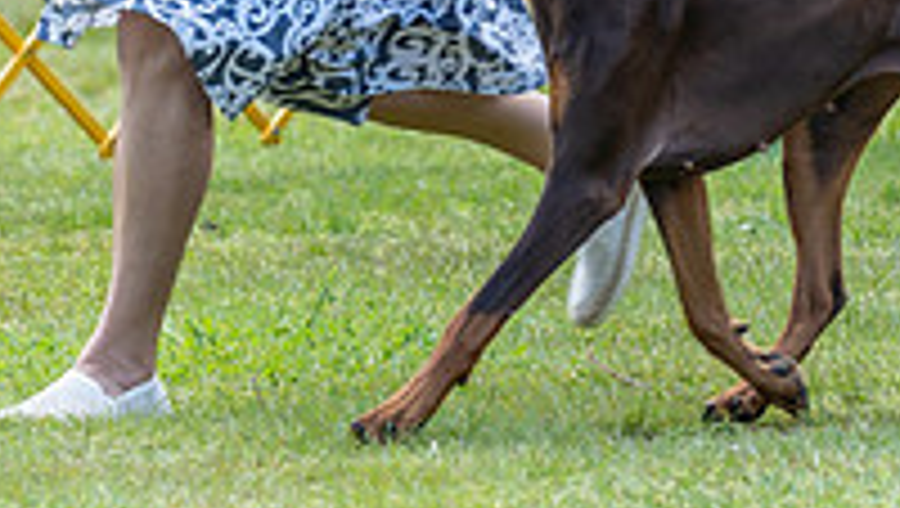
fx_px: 17129
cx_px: 625
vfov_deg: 1.7
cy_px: -153
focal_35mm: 717
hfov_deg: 3.0
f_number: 3.2
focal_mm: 171
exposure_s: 1/500
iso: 100
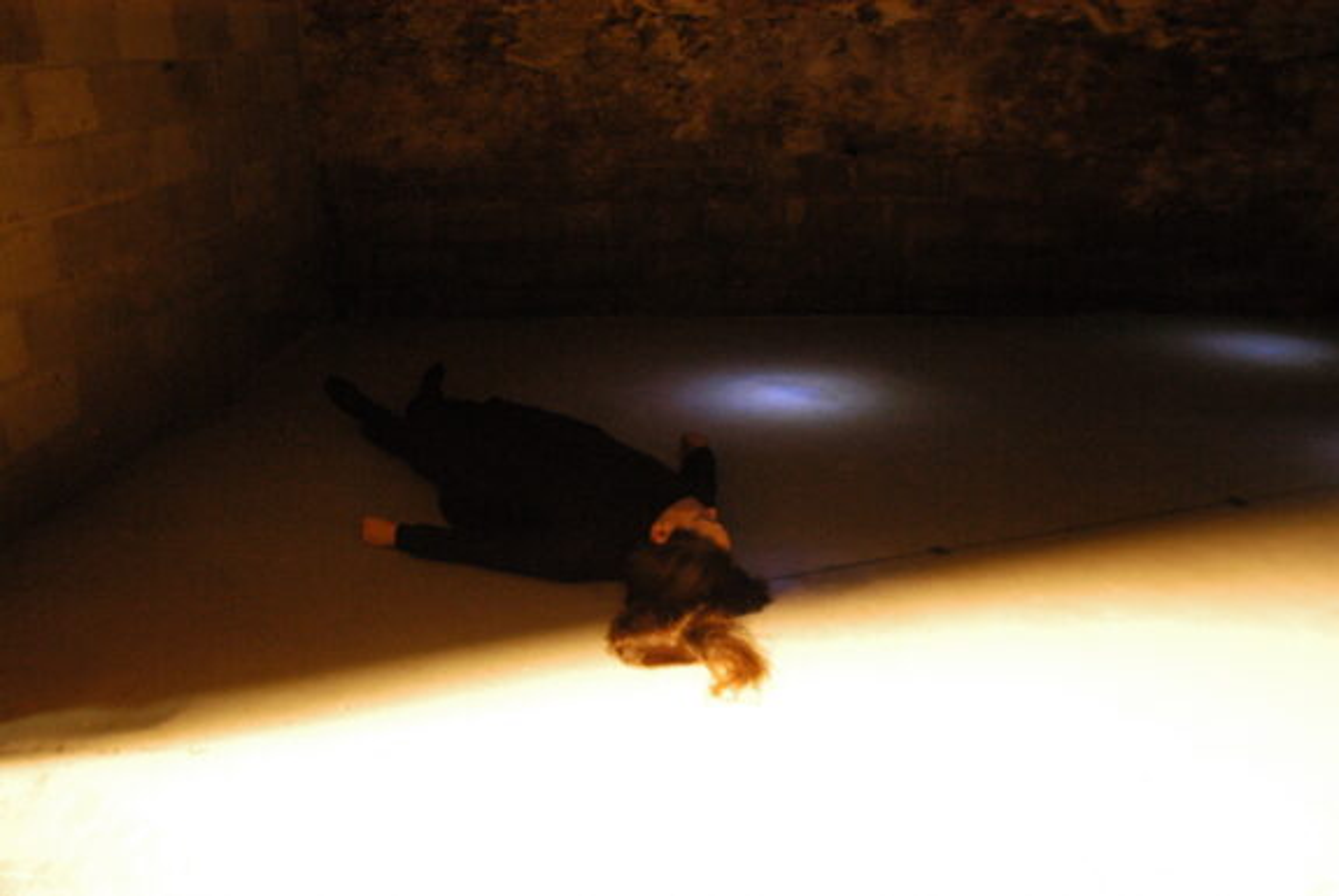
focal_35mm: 30
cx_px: 670
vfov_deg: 43.7
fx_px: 1117
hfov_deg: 61.9
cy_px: 448
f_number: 4
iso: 1600
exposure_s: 1/2
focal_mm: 20
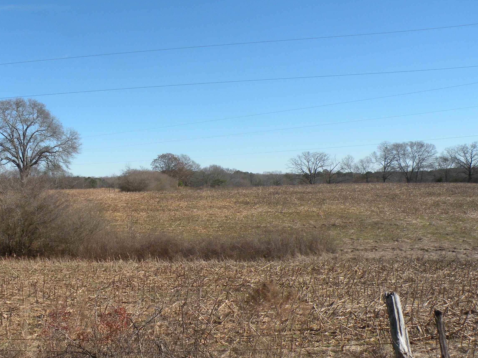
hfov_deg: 50.5
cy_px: 228
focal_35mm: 36
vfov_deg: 39.3
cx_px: 160
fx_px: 497
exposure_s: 1/198
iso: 64
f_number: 6.3
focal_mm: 4.7
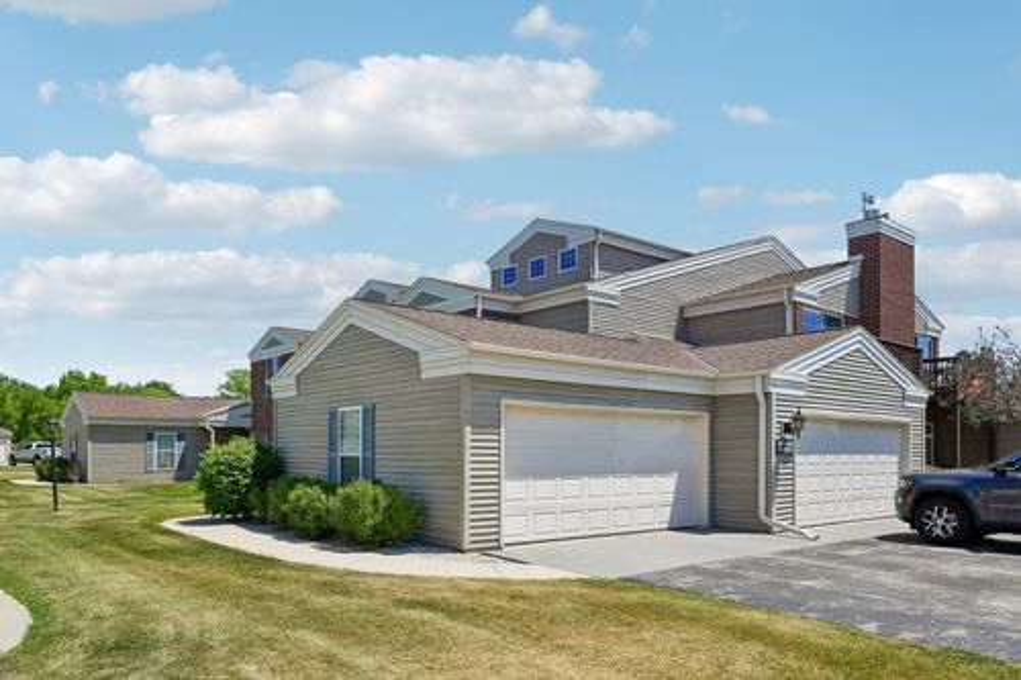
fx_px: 695
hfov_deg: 72.6
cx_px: 510
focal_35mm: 24
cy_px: 340
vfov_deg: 52.2
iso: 100
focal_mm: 24.5
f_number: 8
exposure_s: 1/320
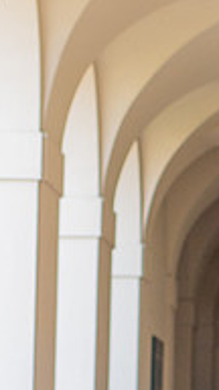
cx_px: 152
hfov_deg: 5.4
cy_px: 255
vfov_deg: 9.5
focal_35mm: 226
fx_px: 2333
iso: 250
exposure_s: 1/160
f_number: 2.8
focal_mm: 34
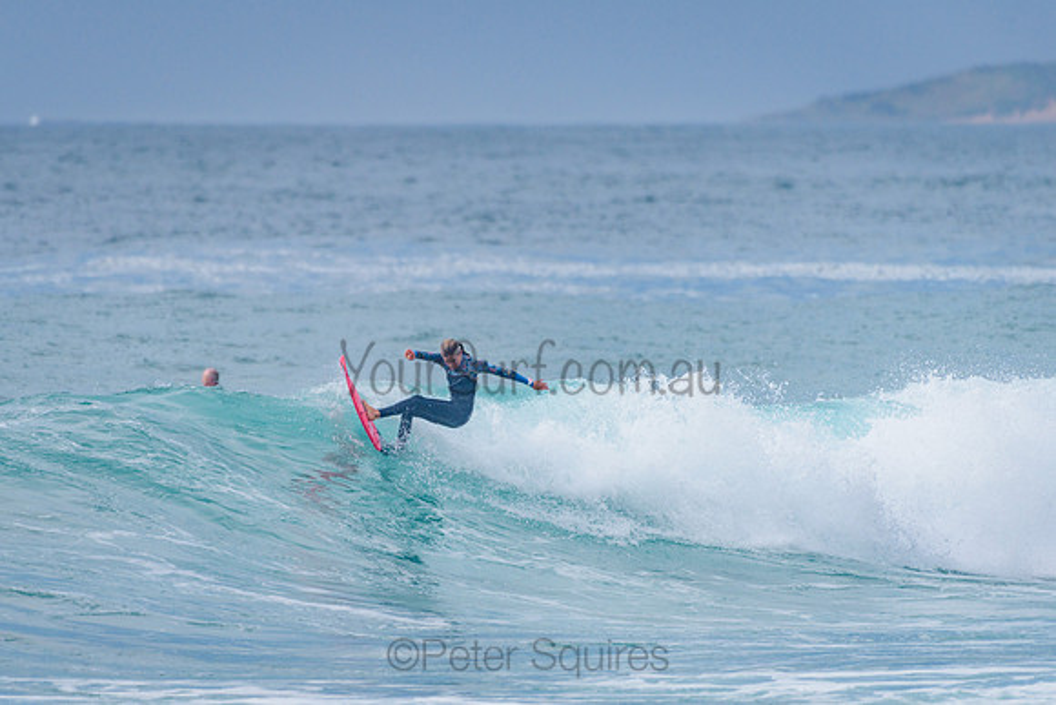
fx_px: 17973
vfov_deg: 2.2
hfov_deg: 3.4
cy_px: 430
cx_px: 447
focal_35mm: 613
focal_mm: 500
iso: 220
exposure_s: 1/2000
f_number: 5.6
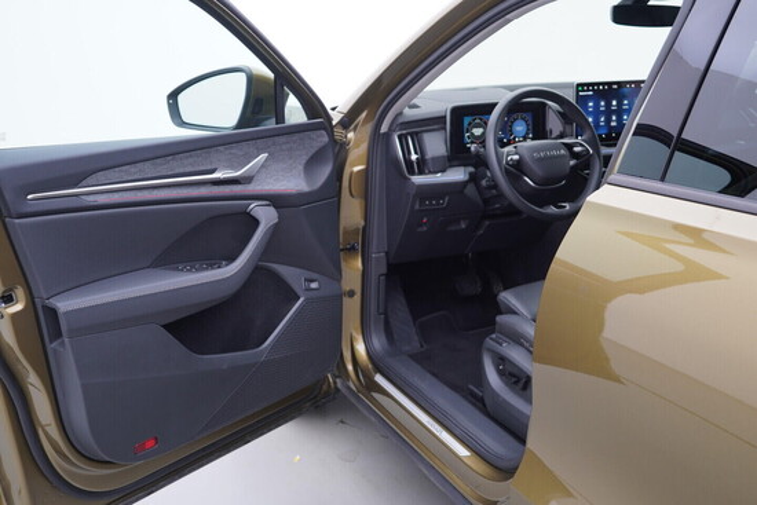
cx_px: 378
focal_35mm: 36
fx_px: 757
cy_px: 252
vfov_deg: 36.9
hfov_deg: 53.1
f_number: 2.8
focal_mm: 24
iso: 125
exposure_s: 1/40
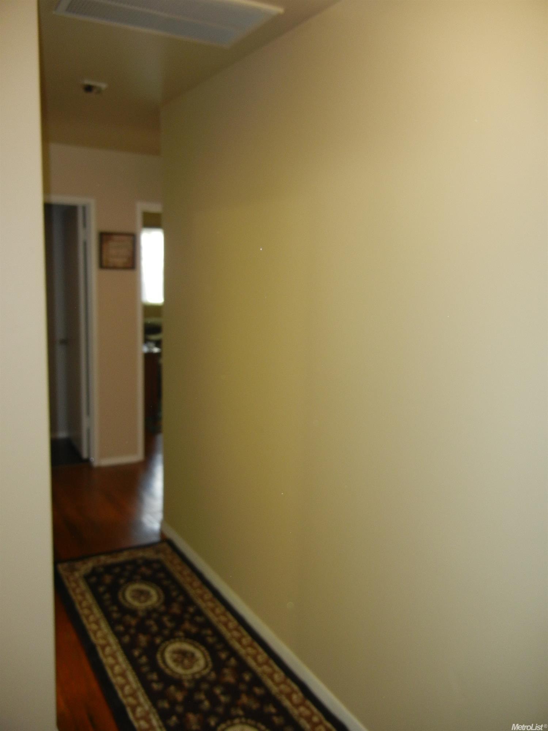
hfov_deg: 46.8
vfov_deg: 60.0
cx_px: 274
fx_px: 633
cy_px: 366
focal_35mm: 30
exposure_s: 1/30
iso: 200
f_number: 3.5
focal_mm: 5.4
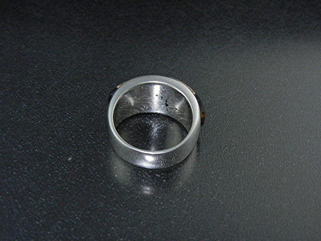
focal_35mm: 59
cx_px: 160
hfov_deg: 32.7
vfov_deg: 24.8
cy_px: 120
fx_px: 547
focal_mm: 10.6
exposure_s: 1/30
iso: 800
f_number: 8
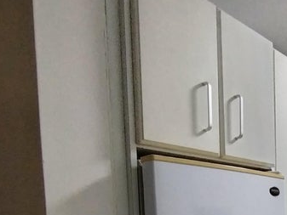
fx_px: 357
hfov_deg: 40.2
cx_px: 264
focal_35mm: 43
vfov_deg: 29.2
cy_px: 255
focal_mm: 1.42
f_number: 2.2
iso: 167
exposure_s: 1/40
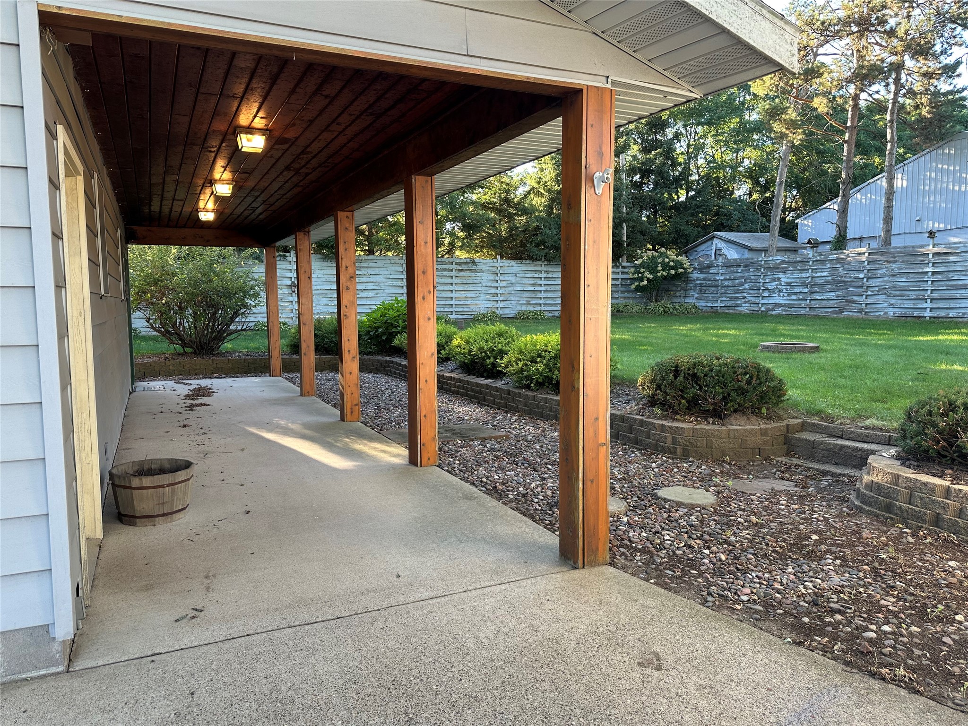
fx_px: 671
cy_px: 363
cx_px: 484
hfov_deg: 71.6
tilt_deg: -4.2
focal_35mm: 24
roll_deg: +0.0
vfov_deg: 56.8
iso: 64
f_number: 1.78
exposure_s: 1/121
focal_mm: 6.86
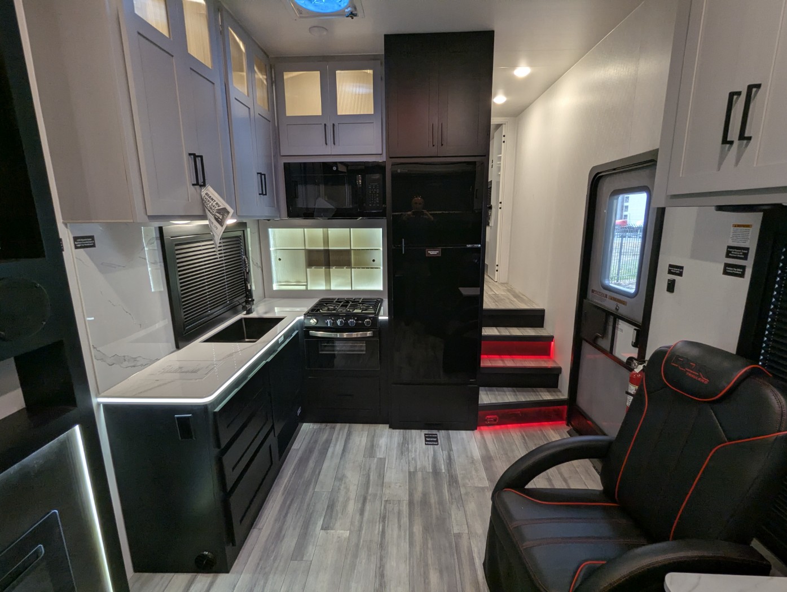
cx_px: 394
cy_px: 296
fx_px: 364
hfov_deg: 94.4
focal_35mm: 16
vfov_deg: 78.2
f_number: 2.2
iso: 116
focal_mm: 2.35
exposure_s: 1/51
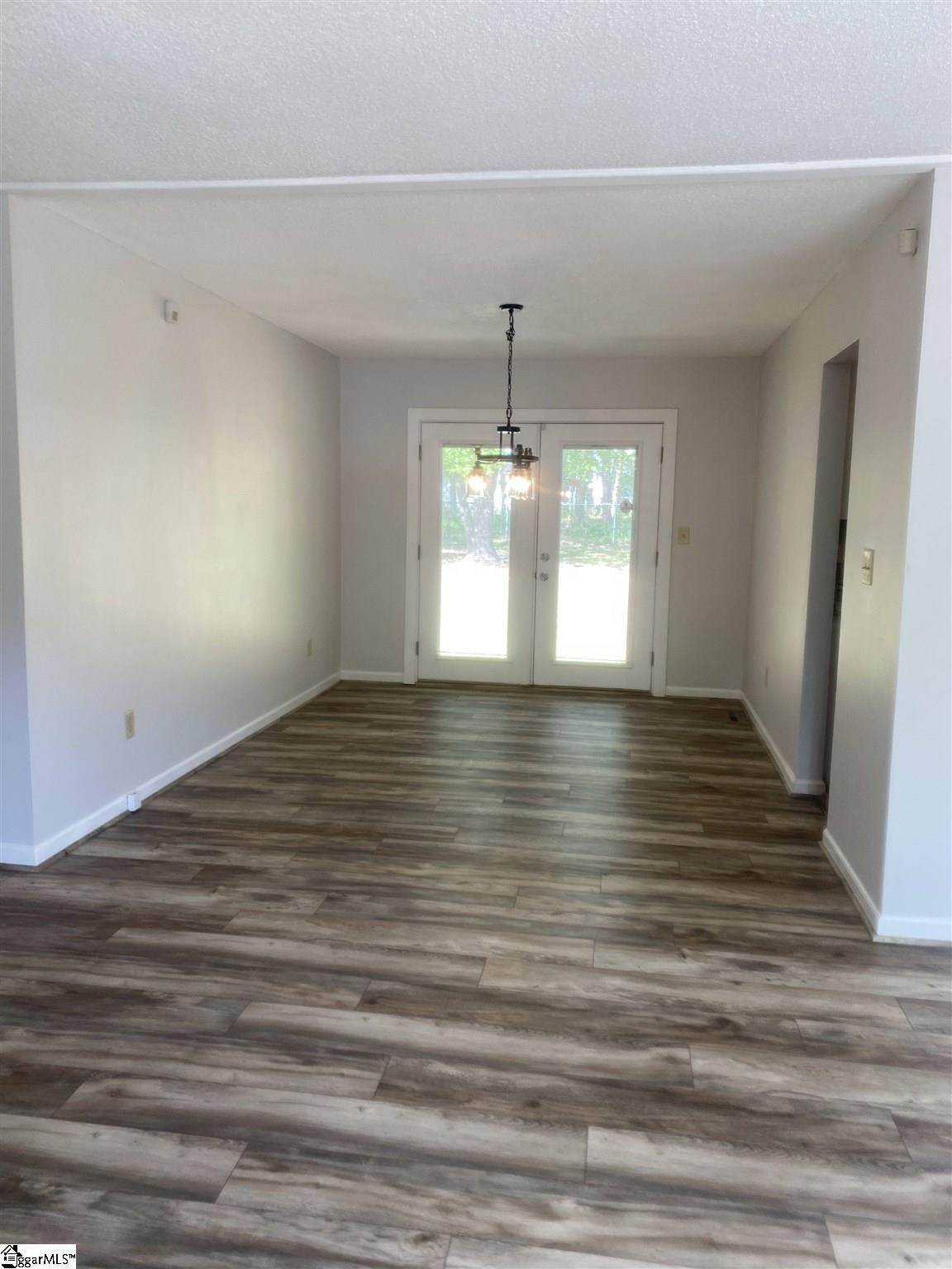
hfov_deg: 53.1
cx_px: 476
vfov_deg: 67.3
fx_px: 953
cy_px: 634
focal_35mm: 26
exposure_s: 1/120
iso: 64
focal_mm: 4.2
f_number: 1.8
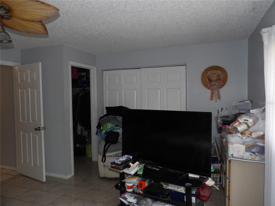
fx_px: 191
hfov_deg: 71.6
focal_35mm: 24
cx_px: 138
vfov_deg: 56.8
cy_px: 103
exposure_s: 1/33
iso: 200
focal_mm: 4.3
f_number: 3.2
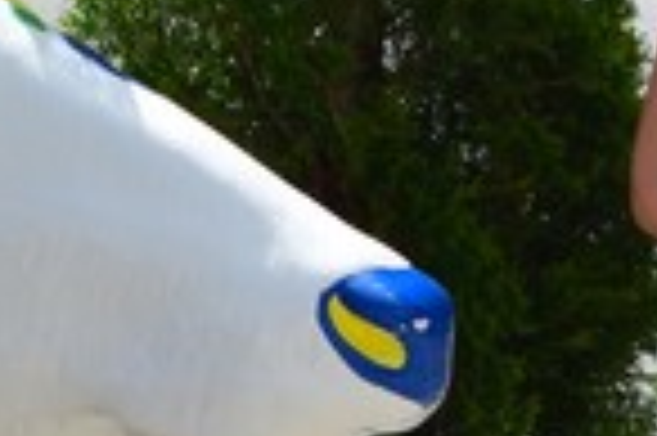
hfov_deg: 3.5
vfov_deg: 2.4
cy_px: -146
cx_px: 1246
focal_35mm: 579
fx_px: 10546
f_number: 5.6
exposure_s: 1/400
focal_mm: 55
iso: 100
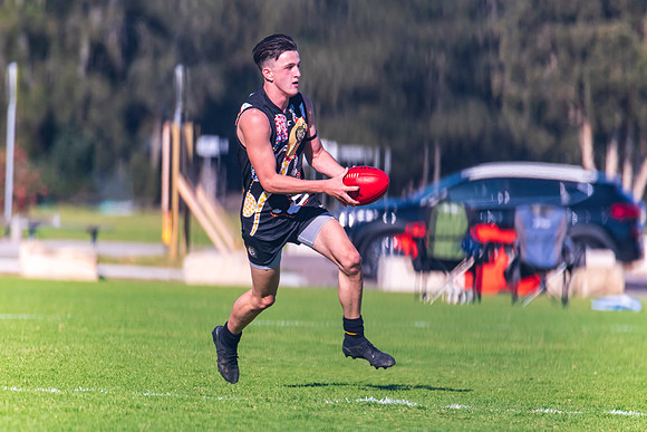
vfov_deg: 2.0
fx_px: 12586
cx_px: 289
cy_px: 248
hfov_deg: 2.9
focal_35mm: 700
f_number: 6.3
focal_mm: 600
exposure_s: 1/2000
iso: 800
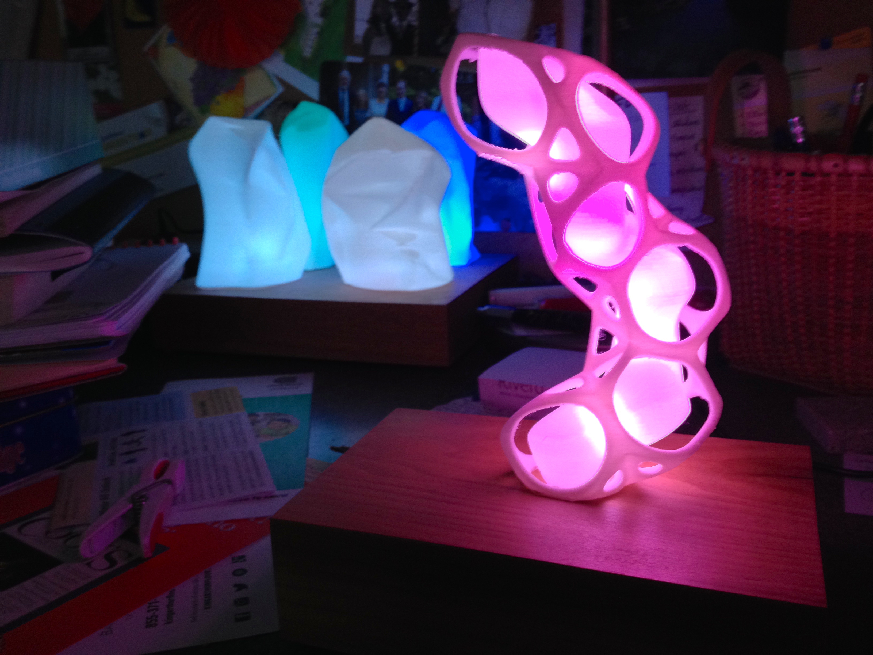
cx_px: 436
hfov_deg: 52.6
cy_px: 328
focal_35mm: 35
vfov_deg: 40.7
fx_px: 883
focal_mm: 4.28
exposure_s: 1/20
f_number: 2.4
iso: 100
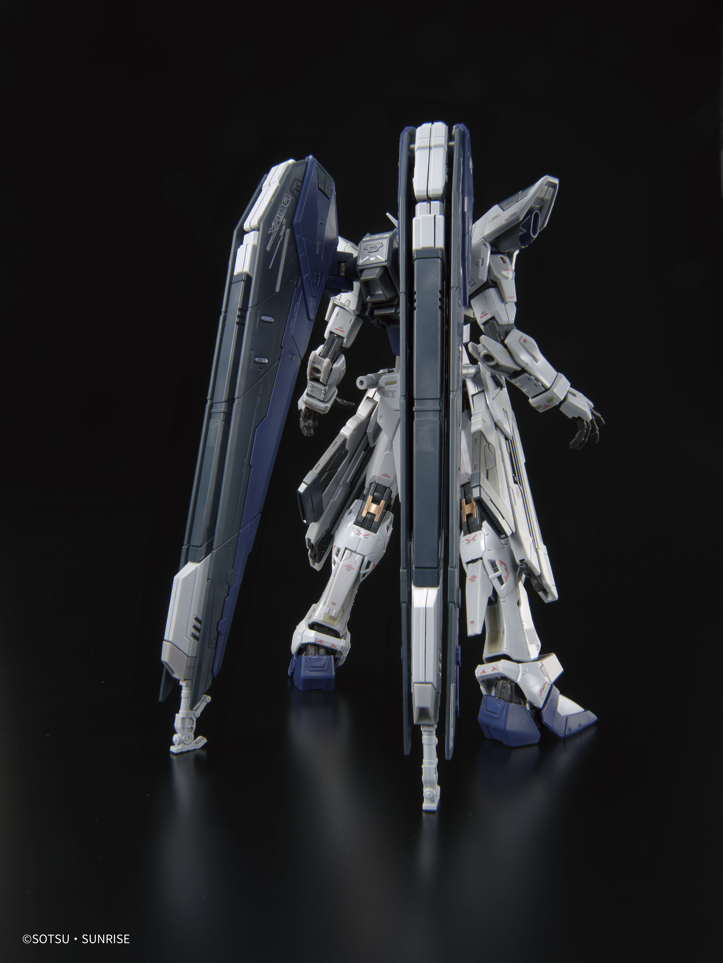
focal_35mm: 30
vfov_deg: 60.0
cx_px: 362
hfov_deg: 46.8
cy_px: 482
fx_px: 835
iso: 100
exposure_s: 8
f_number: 32
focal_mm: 39
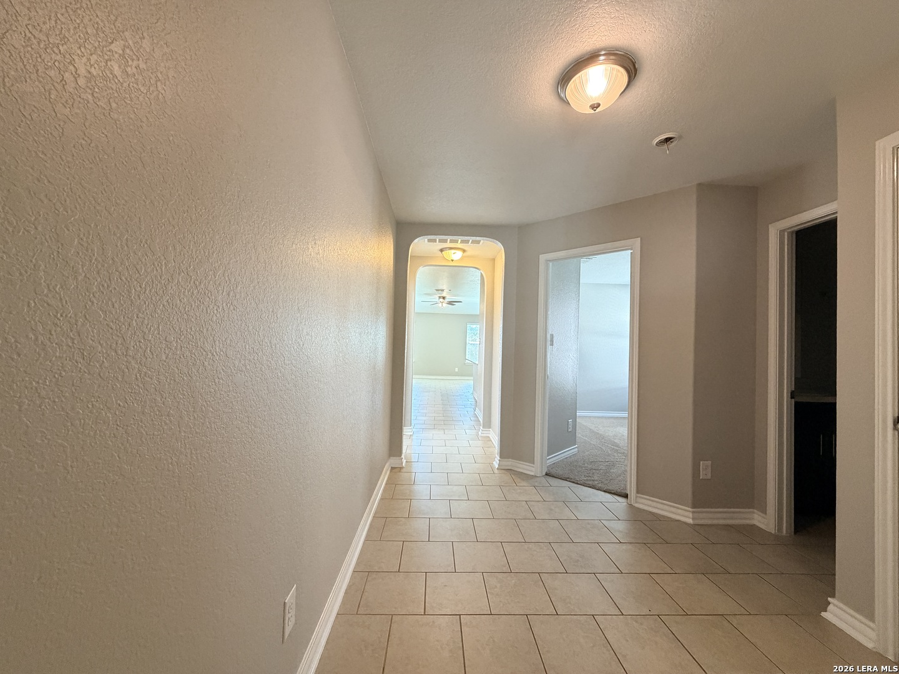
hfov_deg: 102.1
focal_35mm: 14
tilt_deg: +3.0
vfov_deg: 85.7
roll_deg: -1.7
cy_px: 337
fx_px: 364
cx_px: 450
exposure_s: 1/60
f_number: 2.2
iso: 400
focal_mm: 2.22
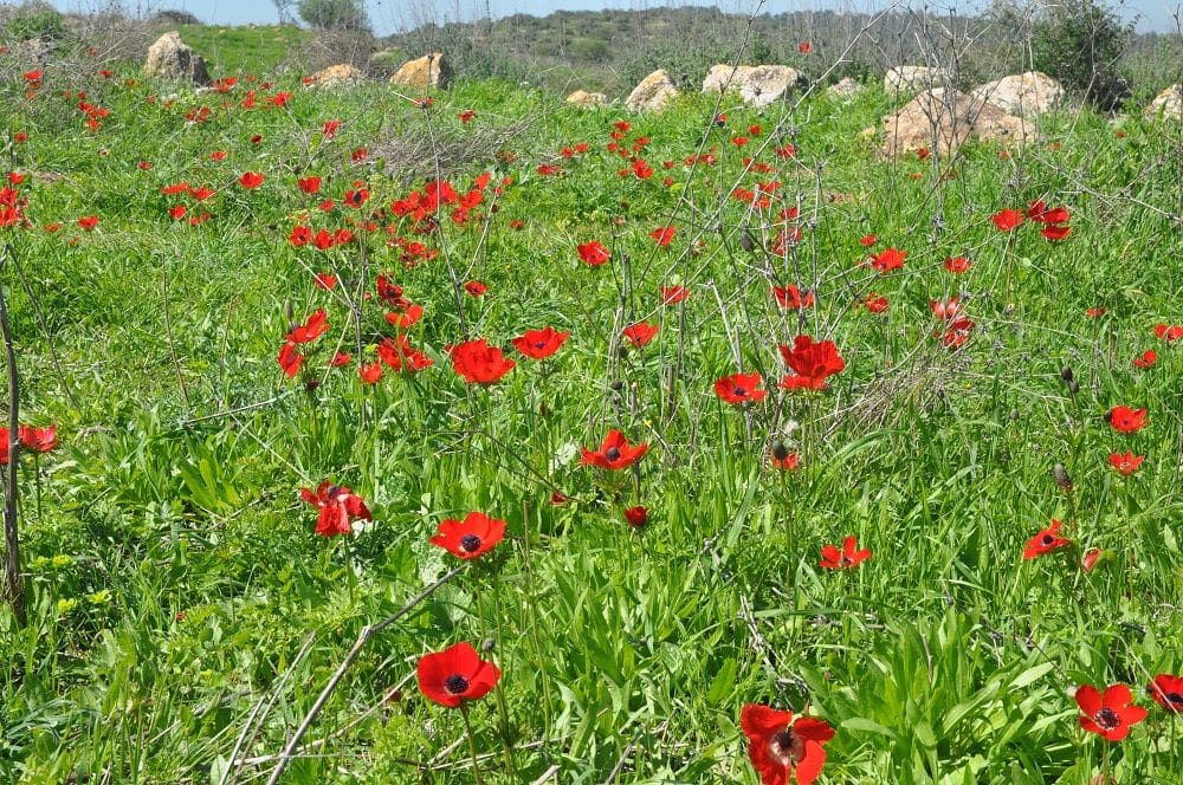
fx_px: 1969
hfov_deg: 33.4
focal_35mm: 60
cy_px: 392
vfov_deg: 22.6
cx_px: 592
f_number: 11
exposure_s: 1/125
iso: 200
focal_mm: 40
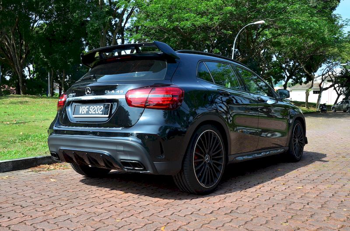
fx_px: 349
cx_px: 175
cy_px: 116
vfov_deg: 36.7
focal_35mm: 36
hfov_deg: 53.2
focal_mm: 24
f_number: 11
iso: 800
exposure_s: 1/500
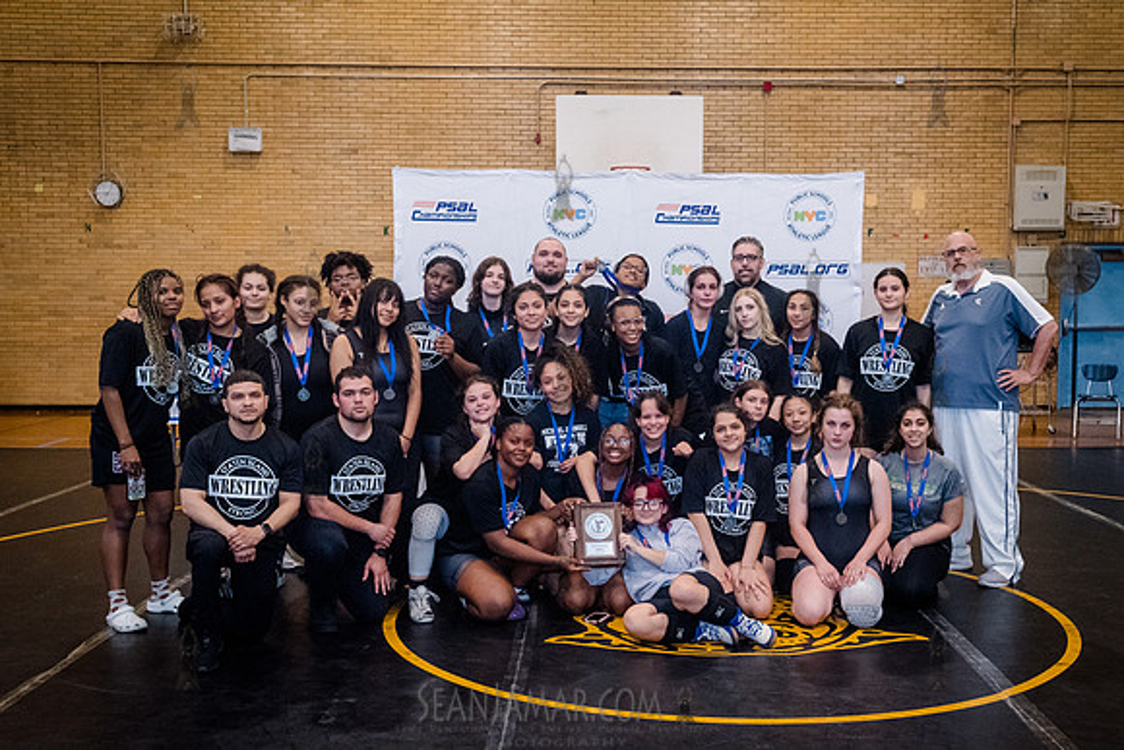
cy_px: 403
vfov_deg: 34.0
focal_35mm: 39
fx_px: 1224
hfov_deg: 49.2
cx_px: 627
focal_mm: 35
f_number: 5.6
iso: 8000
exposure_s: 1/200
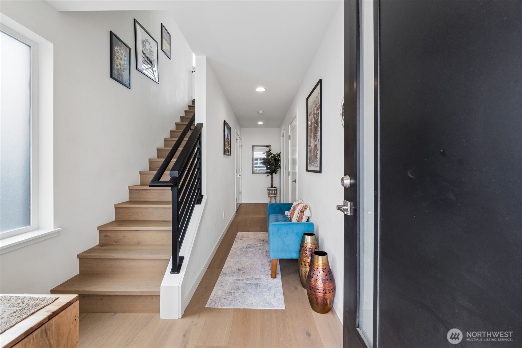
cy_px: 174
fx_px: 217
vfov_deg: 77.3
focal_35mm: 15
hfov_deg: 100.4
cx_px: 261
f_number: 9
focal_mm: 10
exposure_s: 1/13
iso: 250
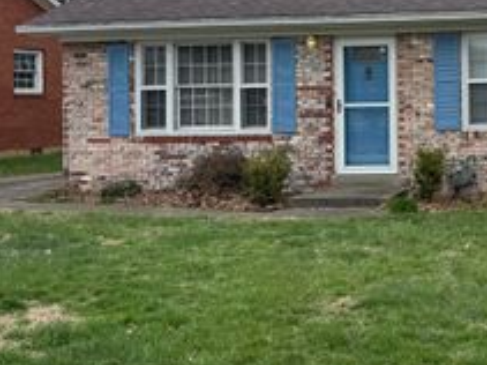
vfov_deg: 25.3
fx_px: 801
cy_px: 89
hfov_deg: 30.7
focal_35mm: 57
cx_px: 517
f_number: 1.78
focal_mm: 6.76
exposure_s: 1/4608
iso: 80
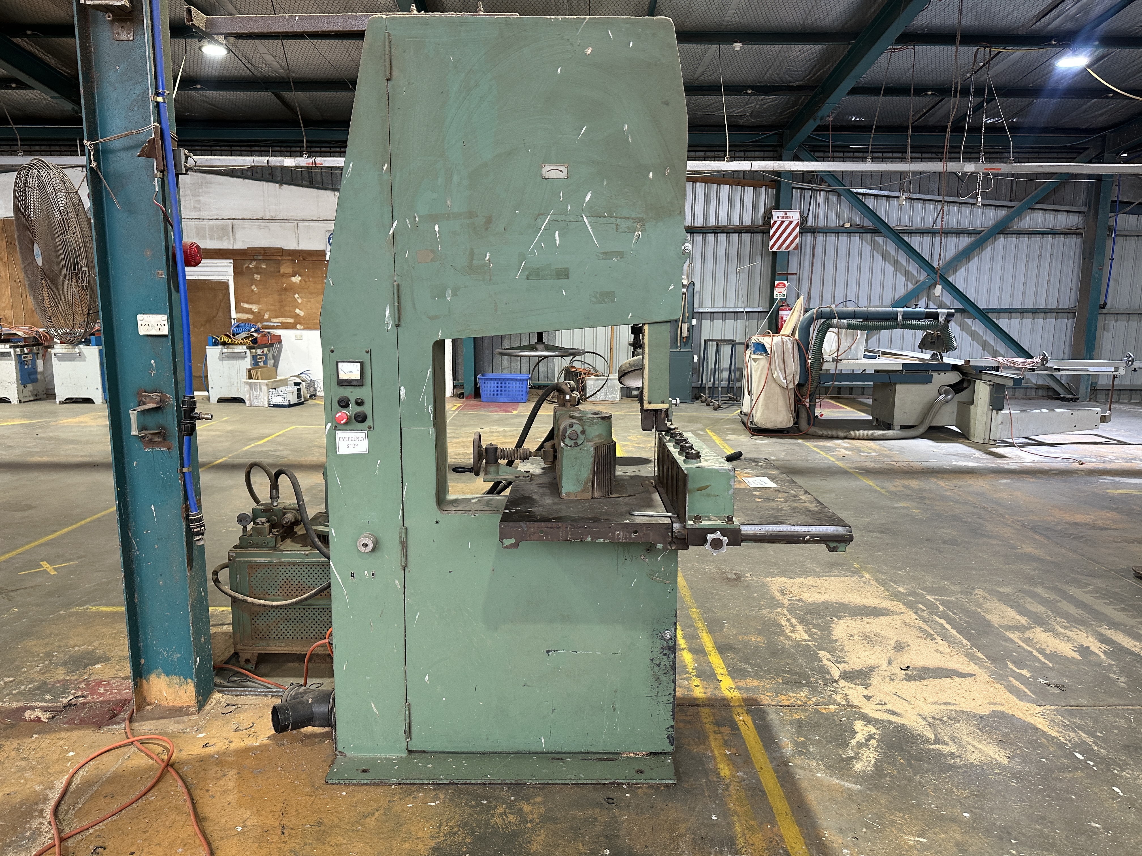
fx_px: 792
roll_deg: +0.6
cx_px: 571
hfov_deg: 71.6
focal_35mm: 24
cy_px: 428
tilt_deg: -9.5
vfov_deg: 56.8
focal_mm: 6.86
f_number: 1.78
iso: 200
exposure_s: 1/100
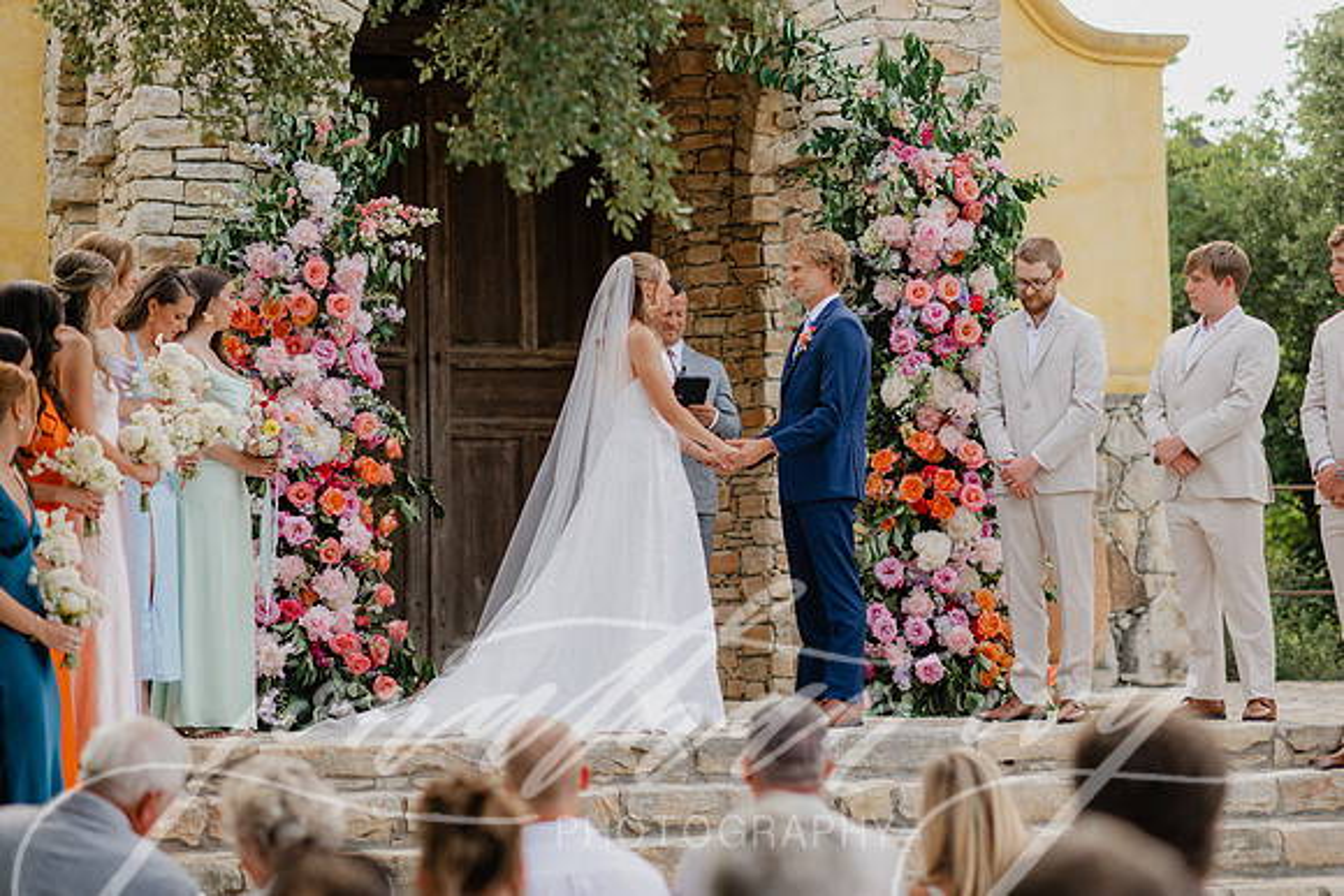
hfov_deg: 23.9
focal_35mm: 85
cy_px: 448
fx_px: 3174
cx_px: 672
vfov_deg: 16.1
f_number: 2
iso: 80
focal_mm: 85
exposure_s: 1/800
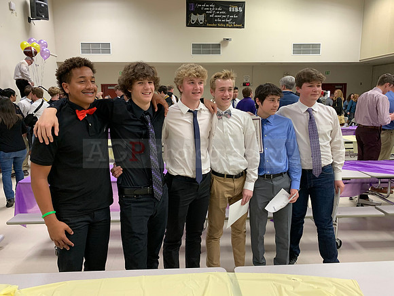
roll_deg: +0.3
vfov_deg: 53.1
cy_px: 148
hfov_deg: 67.3
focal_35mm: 26
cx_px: 197
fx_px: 296
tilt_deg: -5.9
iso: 160
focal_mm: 4.25
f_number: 1.8
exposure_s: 1/60
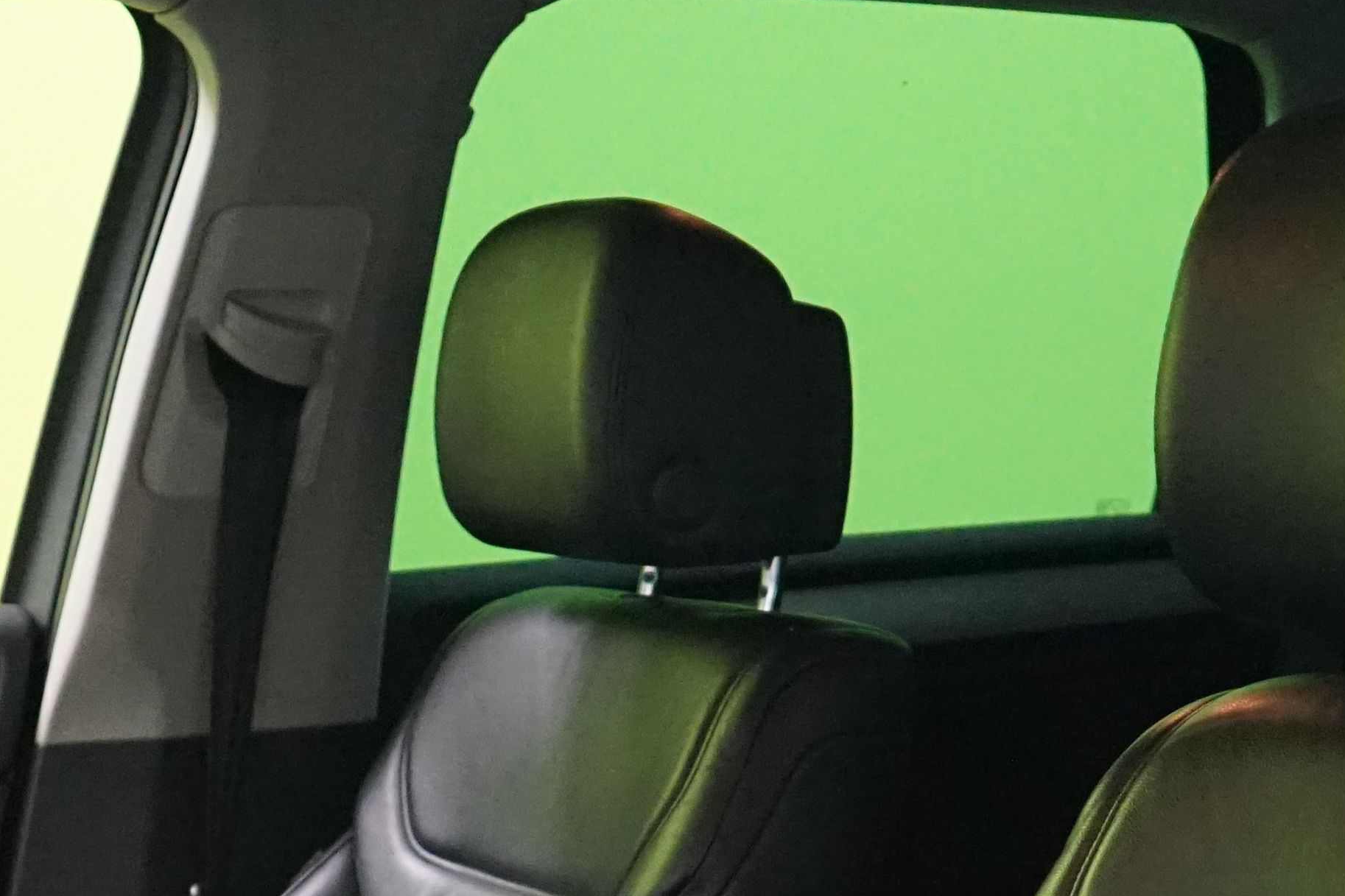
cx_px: 535
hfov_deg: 22.1
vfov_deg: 13.7
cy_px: 1444
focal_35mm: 92
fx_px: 3437
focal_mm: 28
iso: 6400
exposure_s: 1/100
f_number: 3.5
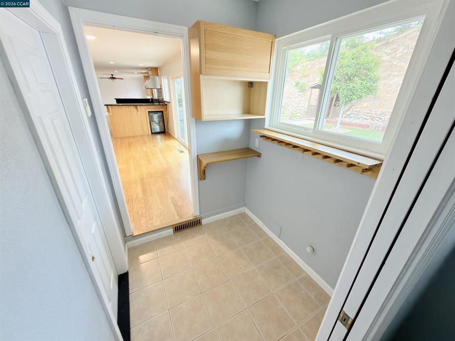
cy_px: 170
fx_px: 184
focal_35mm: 14
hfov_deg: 102.1
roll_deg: -1.0
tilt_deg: -23.4
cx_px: 228
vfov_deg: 85.7
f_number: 2.2
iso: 80
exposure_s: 1/30
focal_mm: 2.22
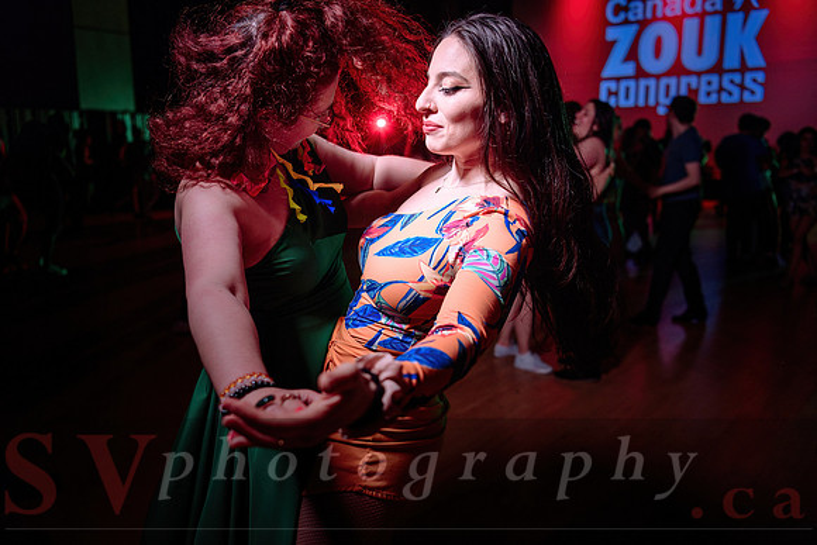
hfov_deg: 60.3
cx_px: 408
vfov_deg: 42.3
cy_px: 272
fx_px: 704
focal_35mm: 31
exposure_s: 1/100
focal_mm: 31
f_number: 2.8
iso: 800
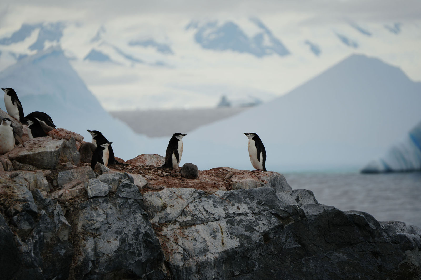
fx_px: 4677
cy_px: 140
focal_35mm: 400
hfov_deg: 5.2
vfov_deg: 3.4
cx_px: 210
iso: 100
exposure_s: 1/500
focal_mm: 400
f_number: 6.3
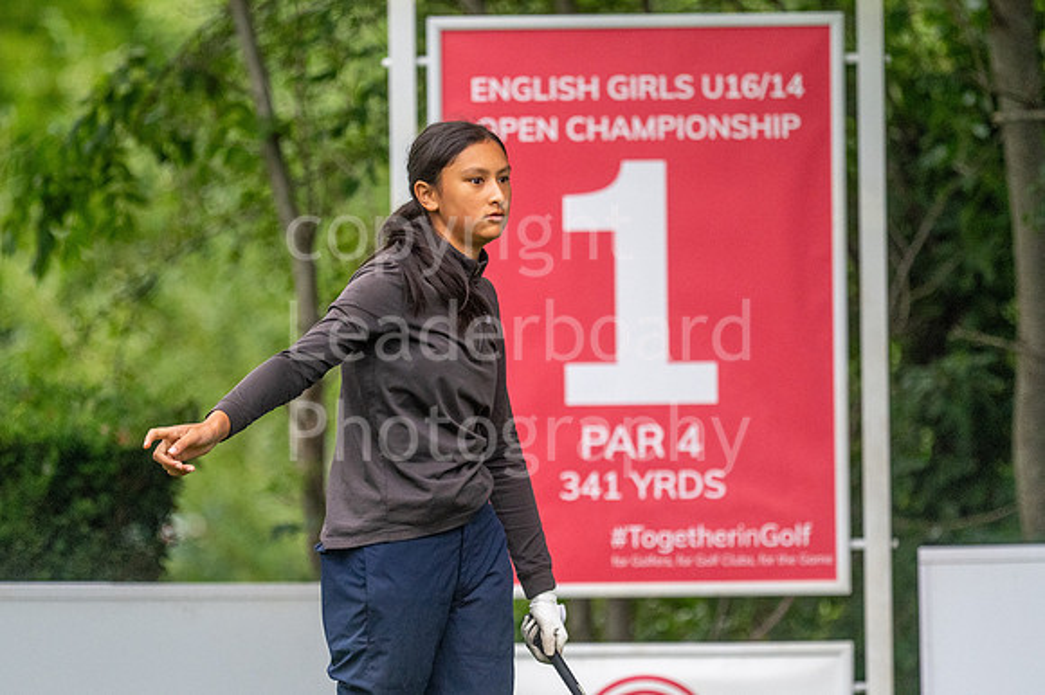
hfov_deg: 4.4
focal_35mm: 471
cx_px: 522
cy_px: 348
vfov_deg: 2.9
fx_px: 13657
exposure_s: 1/640
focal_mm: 300
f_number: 4
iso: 1600
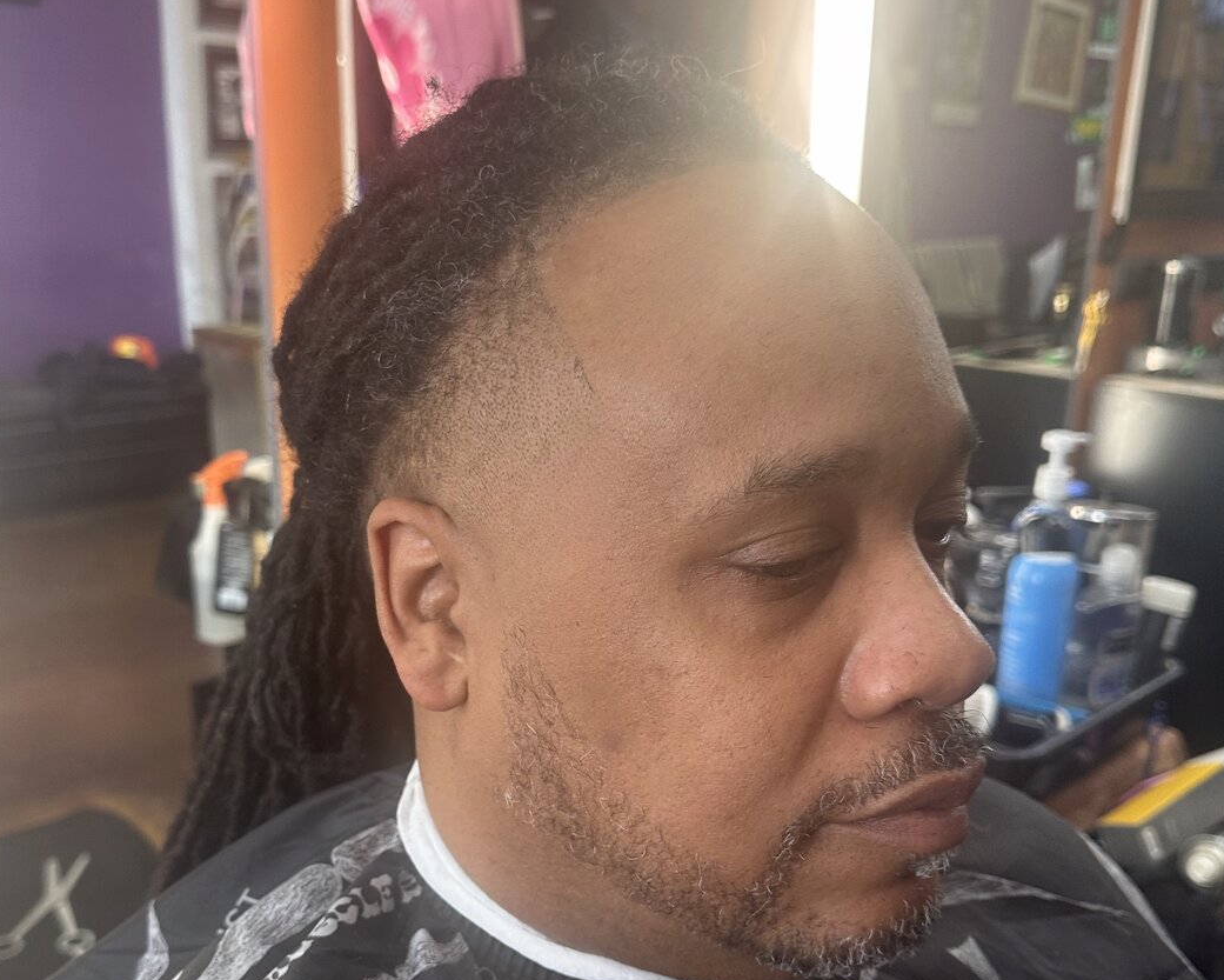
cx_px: 528
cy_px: 580
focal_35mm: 36
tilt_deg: -18.5
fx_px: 1304
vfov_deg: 41.0
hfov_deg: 50.1
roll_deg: -0.8
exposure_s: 1/120
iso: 160
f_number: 1.78
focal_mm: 6.86
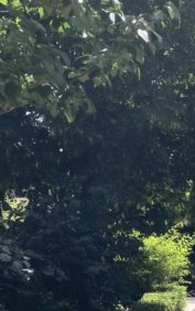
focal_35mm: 84
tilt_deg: -1.8
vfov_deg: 24.1
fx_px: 714
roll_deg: -1.0
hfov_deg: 14.9
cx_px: 251
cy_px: 270
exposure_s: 1/750
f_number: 1.8
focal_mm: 3.99
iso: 20
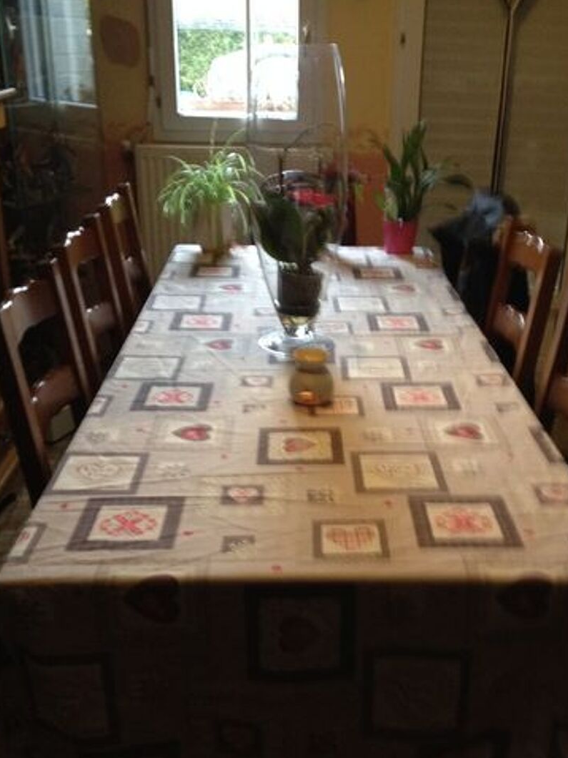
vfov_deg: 42.9
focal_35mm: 44
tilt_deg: -24.6
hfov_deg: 32.9
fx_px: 963
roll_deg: -1.0
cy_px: 407
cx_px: 309
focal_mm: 4.28
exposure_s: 1/20
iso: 250
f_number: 2.4
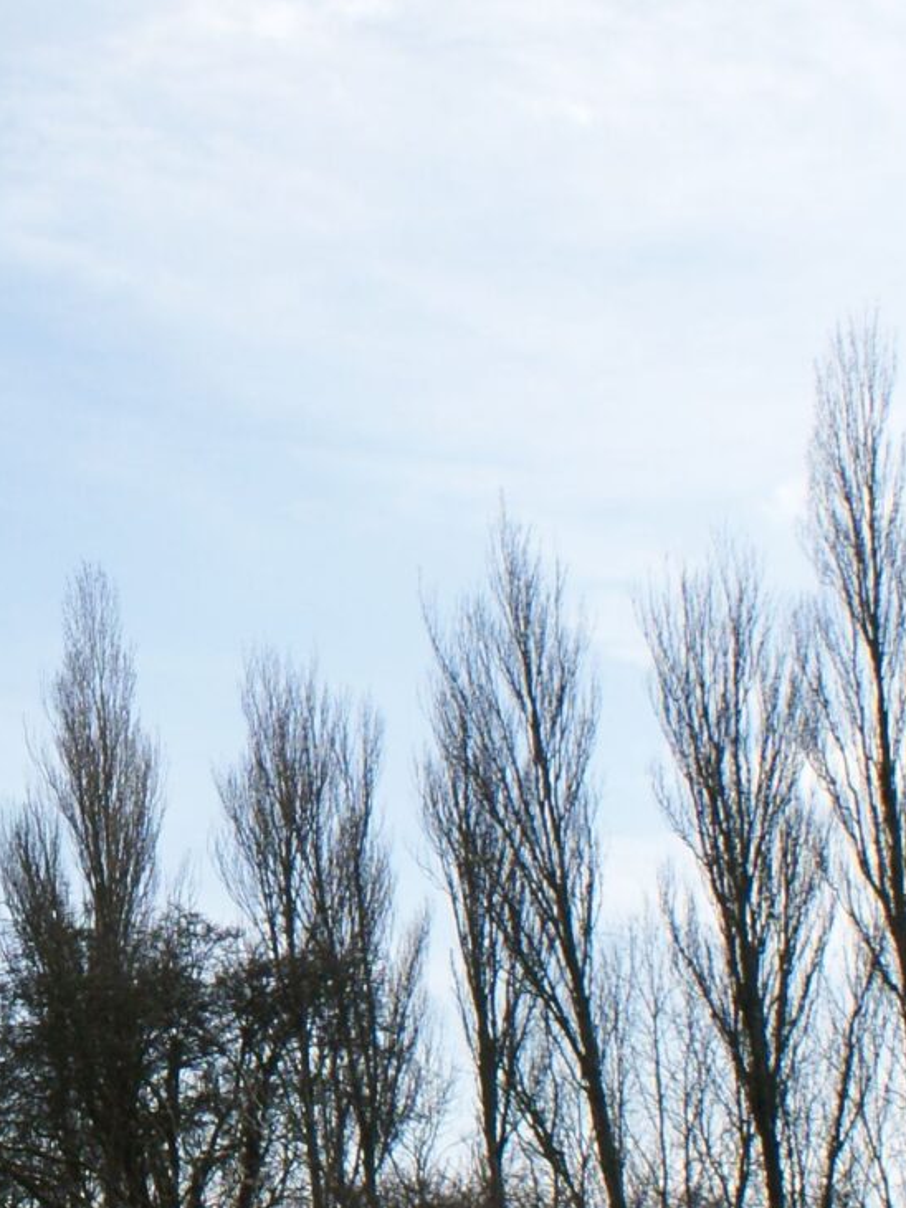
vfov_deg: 21.5
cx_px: -190
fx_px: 3177
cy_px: 671
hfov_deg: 15.6
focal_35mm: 91
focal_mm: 18
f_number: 10
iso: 400
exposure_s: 1/640
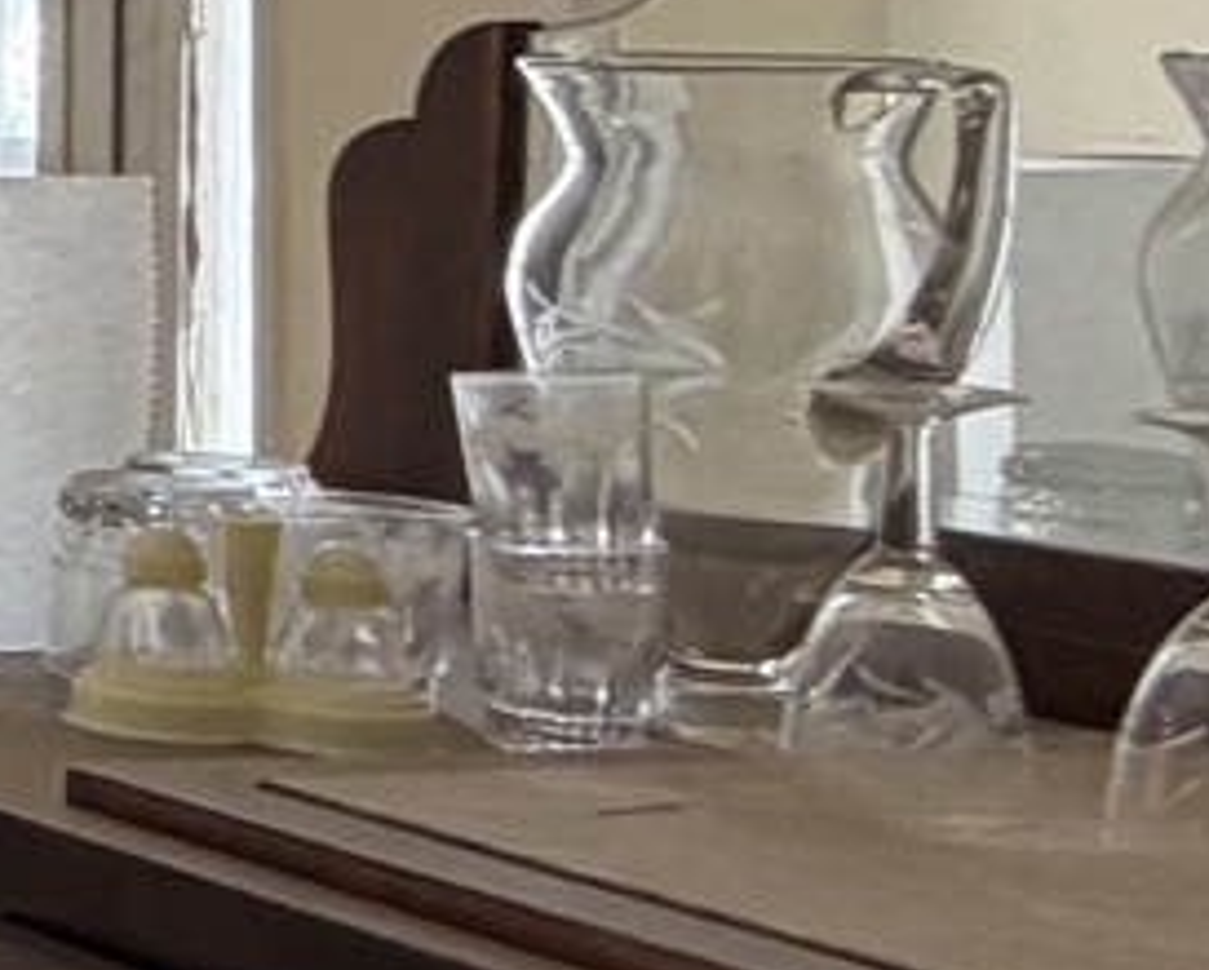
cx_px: -2378
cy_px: 111
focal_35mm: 96
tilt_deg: -2.7
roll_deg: +2.0
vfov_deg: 15.9
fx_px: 3439
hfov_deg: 11.5
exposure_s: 1/121
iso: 100
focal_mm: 2.22
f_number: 2.2
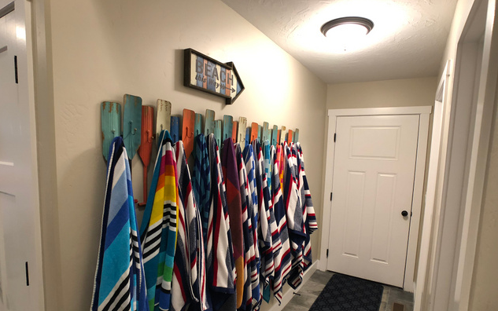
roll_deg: -1.6
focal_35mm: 30
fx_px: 407
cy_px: 181
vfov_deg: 41.7
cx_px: 247
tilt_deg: -6.3
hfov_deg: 62.9
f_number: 1.8
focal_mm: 4
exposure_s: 1/15
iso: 80
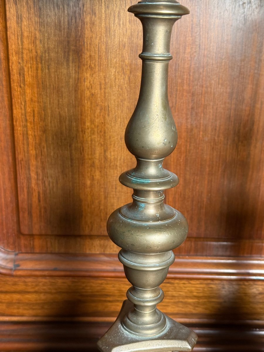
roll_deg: -0.4
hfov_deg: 30.3
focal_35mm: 48
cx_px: 132
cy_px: 176
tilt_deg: -16.6
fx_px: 488
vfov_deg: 39.7
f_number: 1.78
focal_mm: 6.76
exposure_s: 1/60
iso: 160
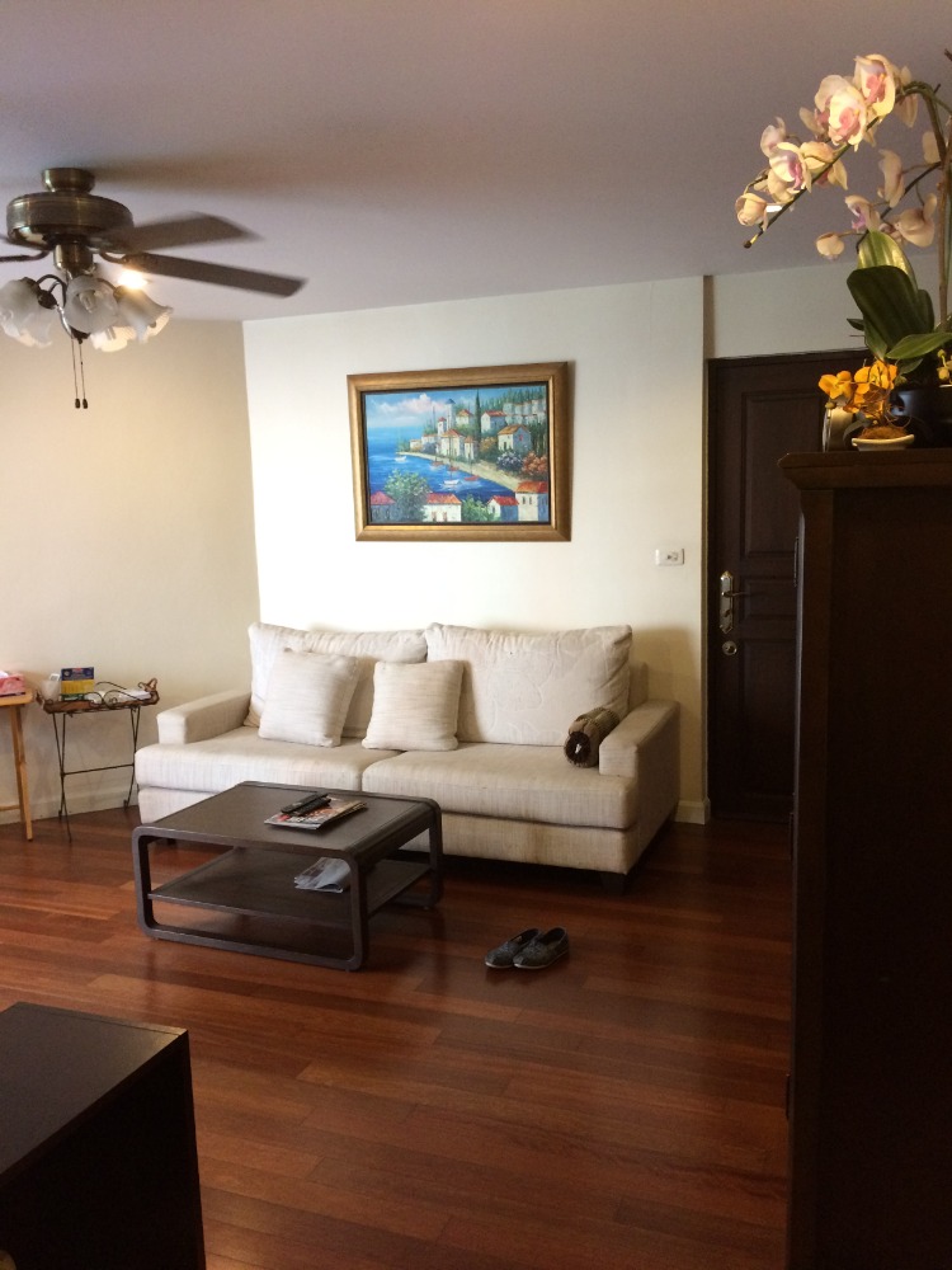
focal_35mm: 29
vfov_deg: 61.7
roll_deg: +3.1
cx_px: 476
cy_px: 635
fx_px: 1063
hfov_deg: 48.2
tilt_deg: -7.9
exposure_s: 1/33
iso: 200
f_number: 2.2
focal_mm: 4.15
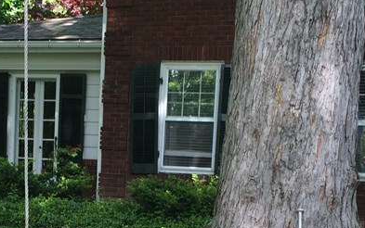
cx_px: 76
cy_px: 218
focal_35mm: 80
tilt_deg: -5.3
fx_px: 796
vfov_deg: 16.1
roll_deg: -3.3
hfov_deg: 25.4
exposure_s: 1/145
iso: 32
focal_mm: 4.15
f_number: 2.2
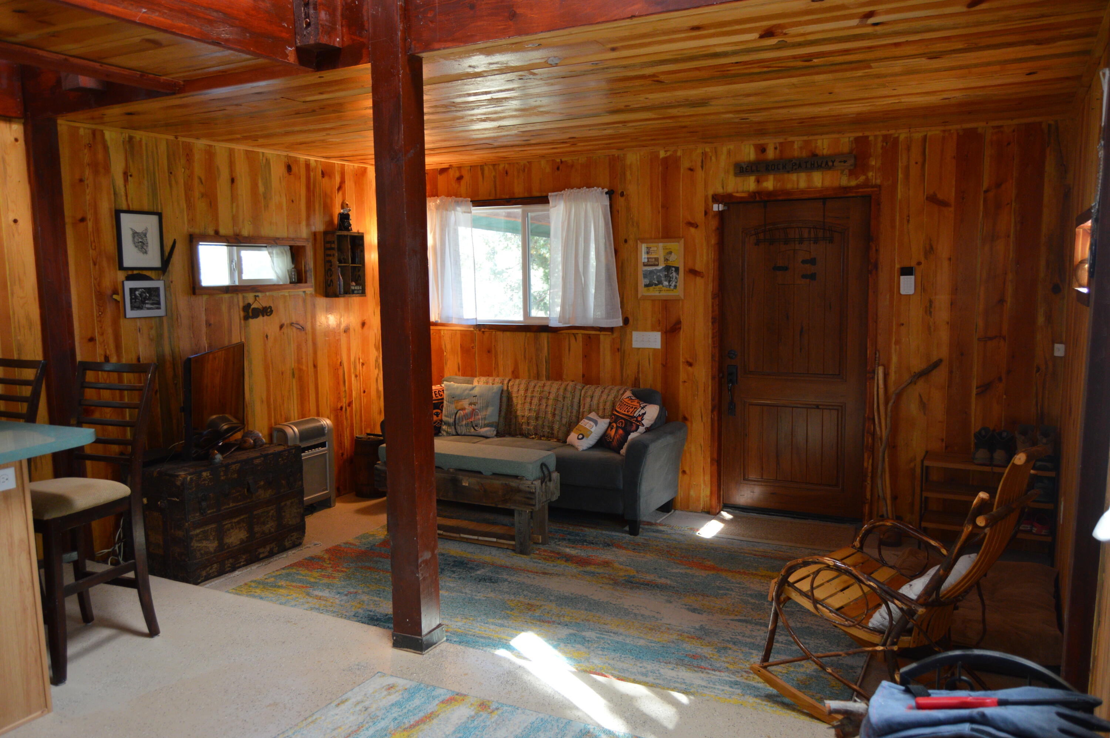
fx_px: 832
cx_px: 555
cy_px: 369
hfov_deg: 67.4
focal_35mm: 27
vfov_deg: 47.8
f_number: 3.5
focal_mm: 18
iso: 500
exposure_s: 1/60
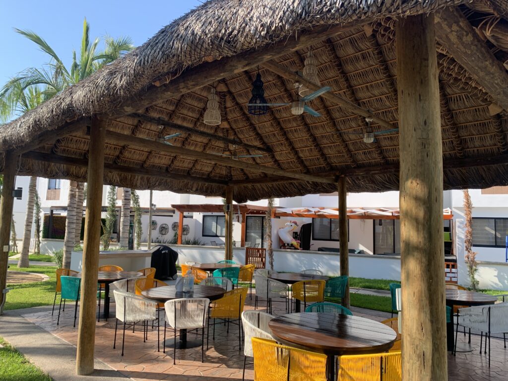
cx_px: 254
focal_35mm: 26
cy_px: 190
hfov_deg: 67.3
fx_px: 382
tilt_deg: +4.2
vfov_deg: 53.1
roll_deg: -1.9
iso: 25
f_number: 1.8
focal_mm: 4.25
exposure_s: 1/623
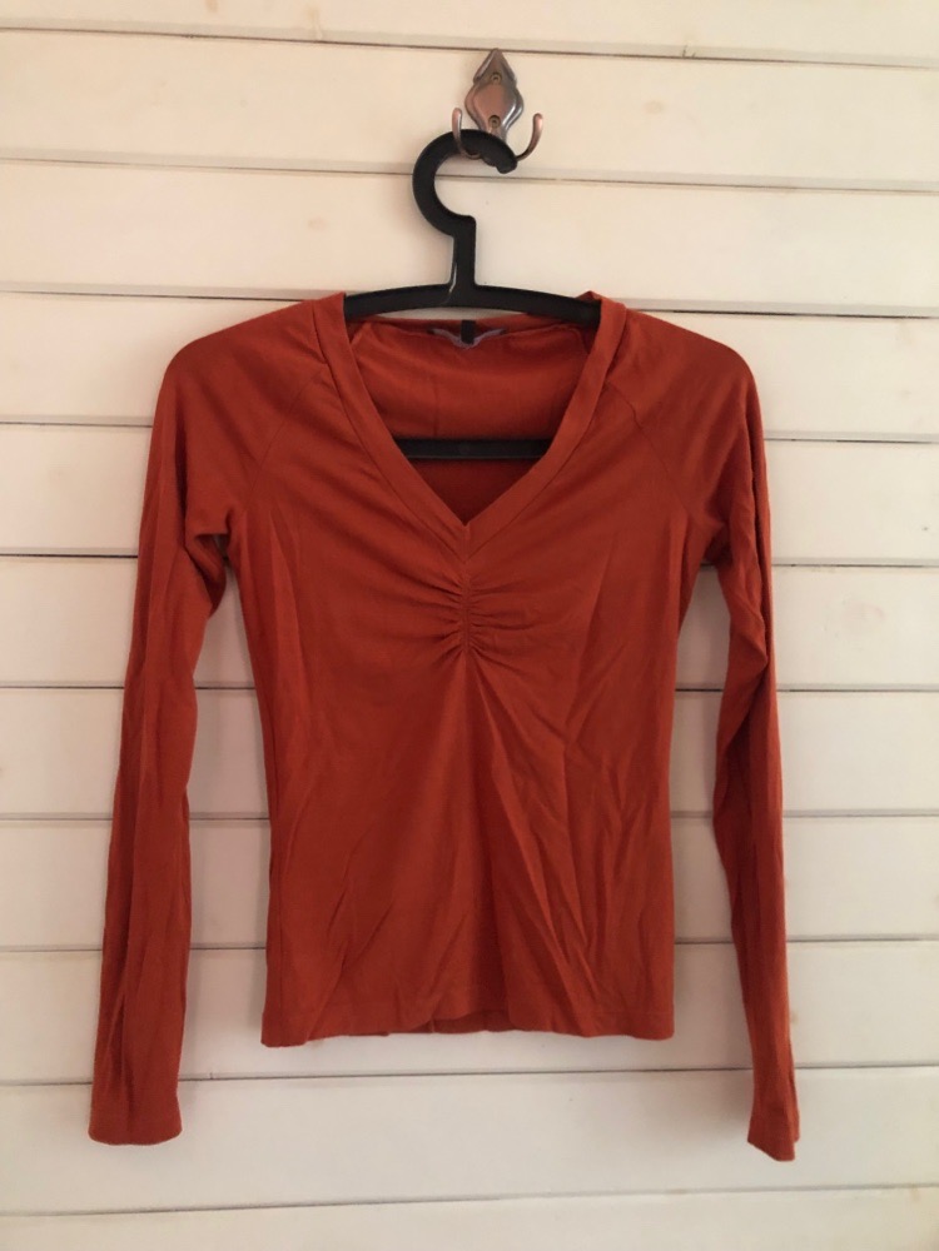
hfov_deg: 49.7
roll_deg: -0.1
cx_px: 470
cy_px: 626
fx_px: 1013
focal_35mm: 28
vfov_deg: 63.4
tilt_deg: +0.8
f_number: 1.8
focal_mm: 3.99
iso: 125
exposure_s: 1/4
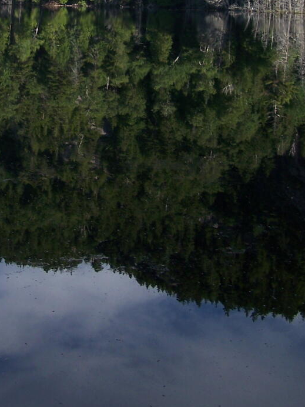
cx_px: 82
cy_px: 53
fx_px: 881
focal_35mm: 75
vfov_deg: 25.3
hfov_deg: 19.5
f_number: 2.8
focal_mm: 6.3
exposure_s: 1/800
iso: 80
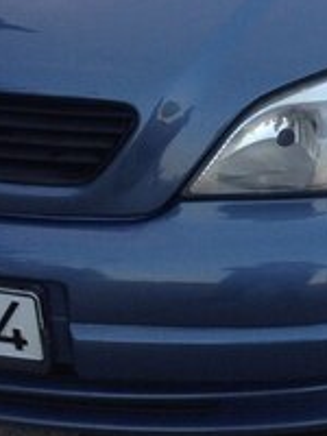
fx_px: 1033
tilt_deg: -15.5
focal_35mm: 82
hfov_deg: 17.2
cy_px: -96
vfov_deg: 21.9
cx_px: 397
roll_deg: +1.1
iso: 80
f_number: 2.4
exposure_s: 1/120
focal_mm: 4.12
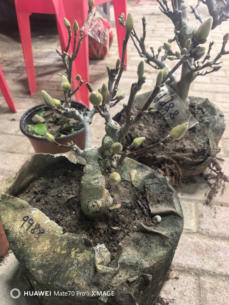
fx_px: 212
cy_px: 152
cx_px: 114
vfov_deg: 71.6
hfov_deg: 56.8
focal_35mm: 24
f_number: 2
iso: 4000
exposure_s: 1/524
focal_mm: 6.98
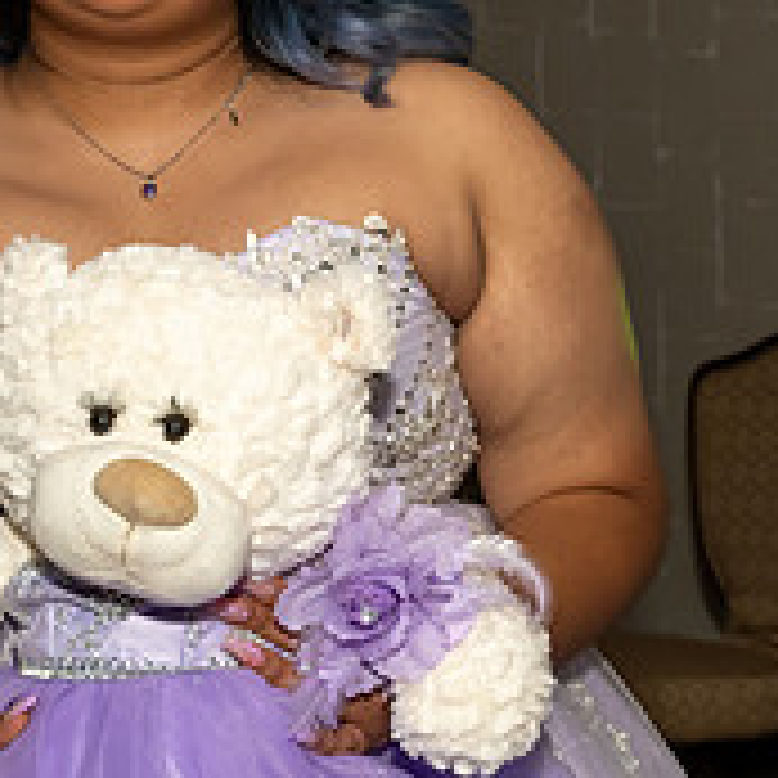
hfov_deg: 13.2
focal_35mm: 132
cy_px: 377
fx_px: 3356
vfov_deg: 13.2
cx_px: 269
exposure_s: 1/250
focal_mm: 26
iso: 1000
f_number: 5.6
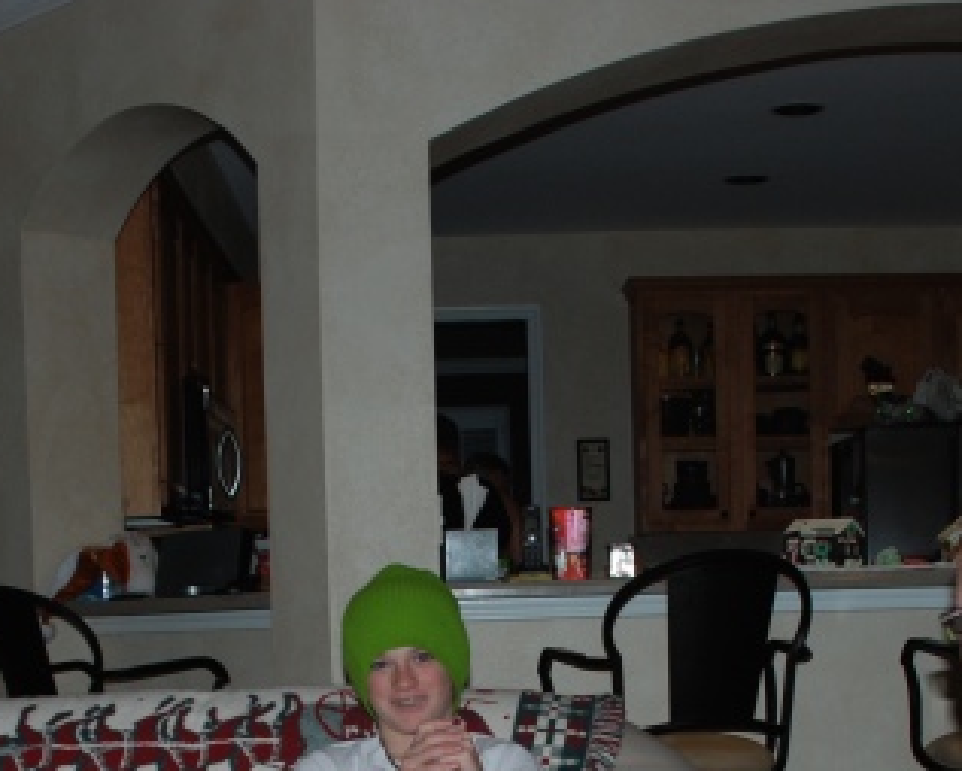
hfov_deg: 29.5
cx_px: 440
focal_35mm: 64
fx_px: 1823
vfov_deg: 22.7
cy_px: 809
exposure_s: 1/60
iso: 200
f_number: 3.5
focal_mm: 18
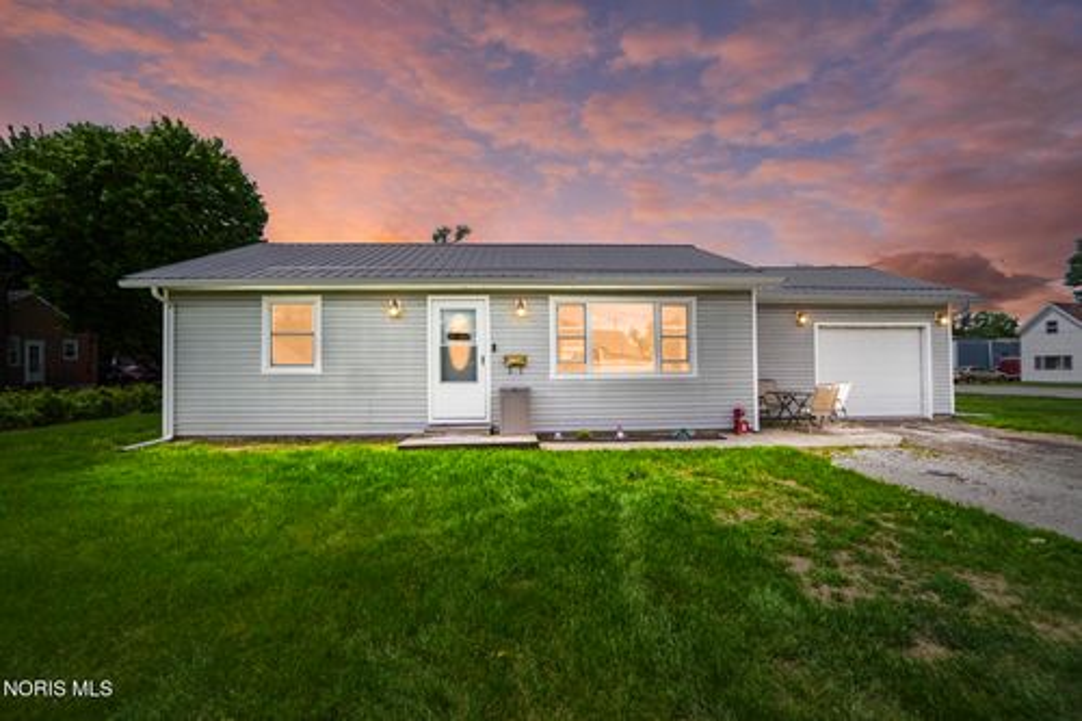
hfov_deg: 100.4
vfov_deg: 77.3
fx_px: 451
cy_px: 360
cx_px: 541
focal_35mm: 15
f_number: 5.6
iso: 125
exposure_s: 1/1500
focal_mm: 10
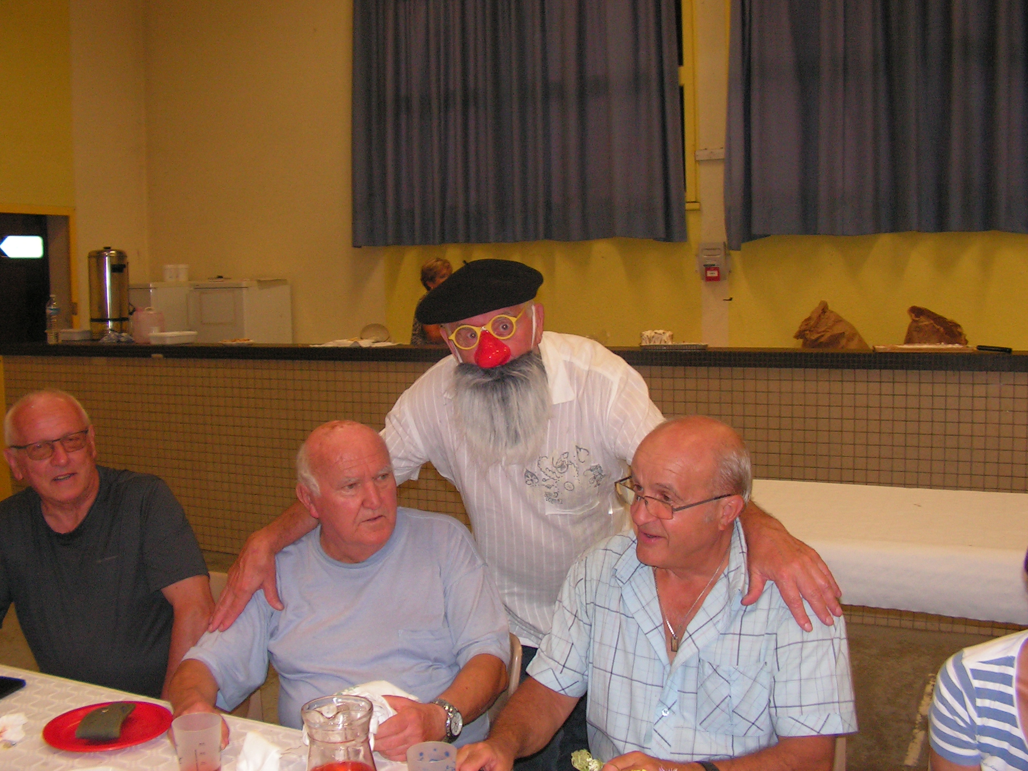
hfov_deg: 51.4
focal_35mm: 36
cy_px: 386
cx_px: 514
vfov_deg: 39.7
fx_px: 1069
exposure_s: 1/40
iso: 200
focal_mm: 6
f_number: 3.2
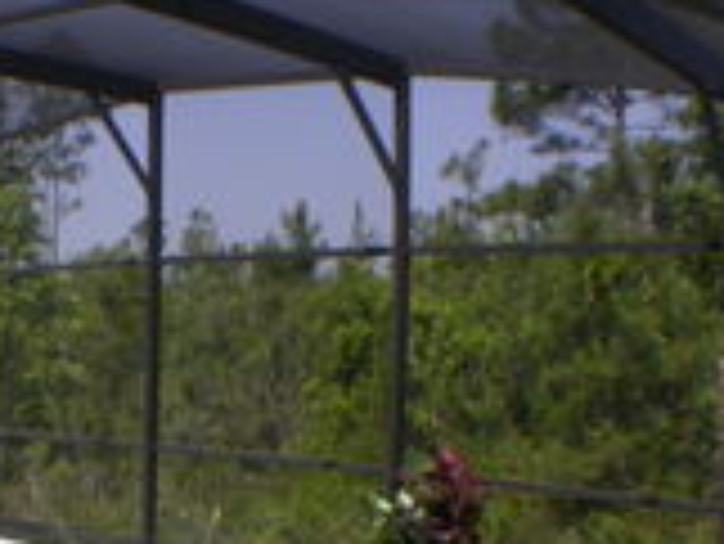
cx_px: 49
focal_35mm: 105
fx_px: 2198
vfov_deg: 13.9
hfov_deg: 18.4
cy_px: 526
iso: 100
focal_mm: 9.6
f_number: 7.1
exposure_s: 1/306
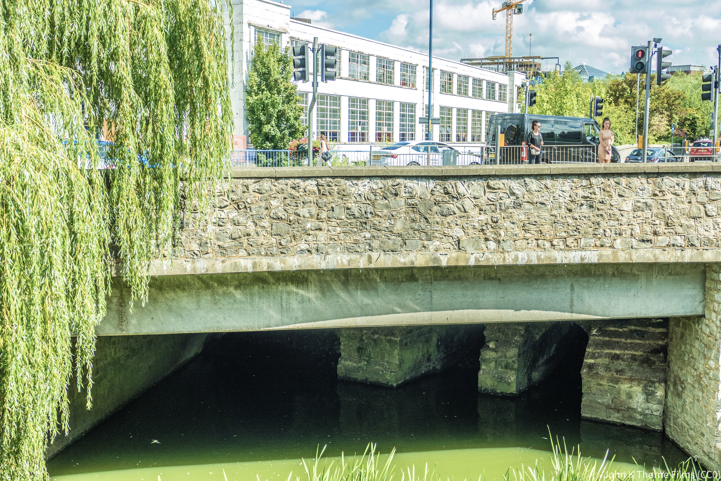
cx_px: 360
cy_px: 240
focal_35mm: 47
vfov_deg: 28.6
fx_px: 941
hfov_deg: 41.9
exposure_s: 1/800
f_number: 3.3
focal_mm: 17.27
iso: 125
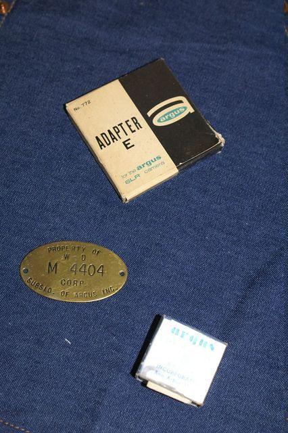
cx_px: 144
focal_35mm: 60
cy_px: 216
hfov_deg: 22.6
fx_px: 721
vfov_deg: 33.4
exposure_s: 1/80
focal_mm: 40
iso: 400
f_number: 5.6
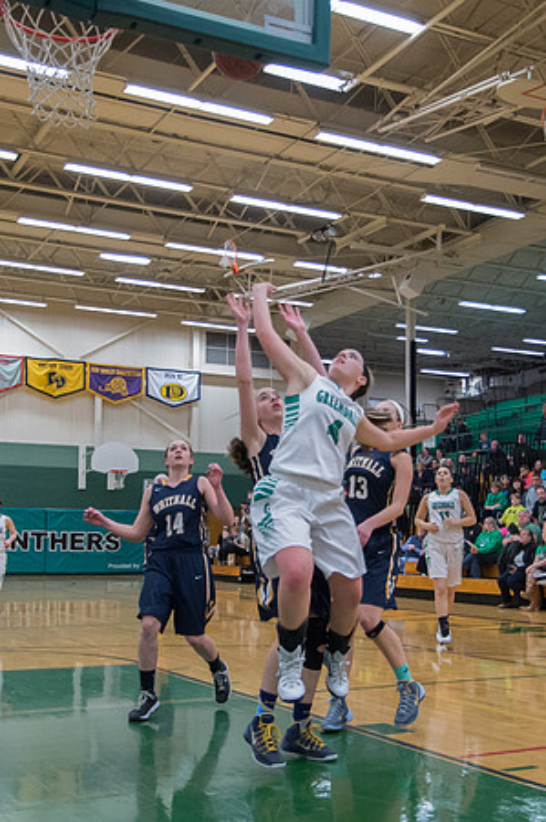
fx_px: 1066
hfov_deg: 28.7
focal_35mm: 47
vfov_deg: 42.1
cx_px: 326
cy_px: 468
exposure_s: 1/400
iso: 8000
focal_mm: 24
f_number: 5.6
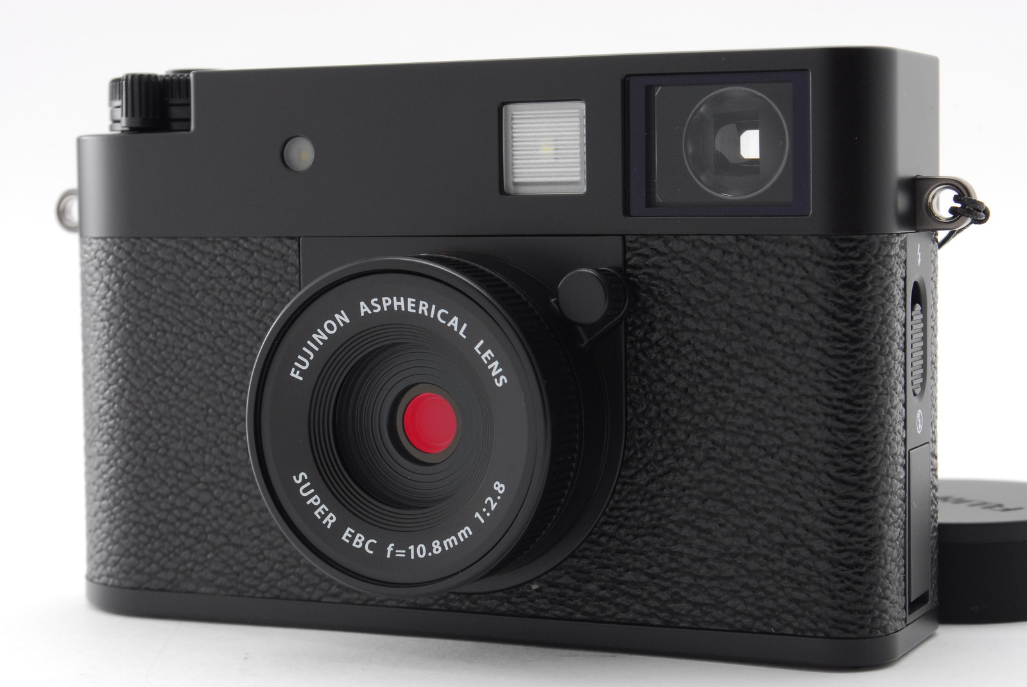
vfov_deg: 16.6
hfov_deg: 24.6
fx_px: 2356
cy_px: 344
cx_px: 514
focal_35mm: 82
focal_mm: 55
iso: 400
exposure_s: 1/100
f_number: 18
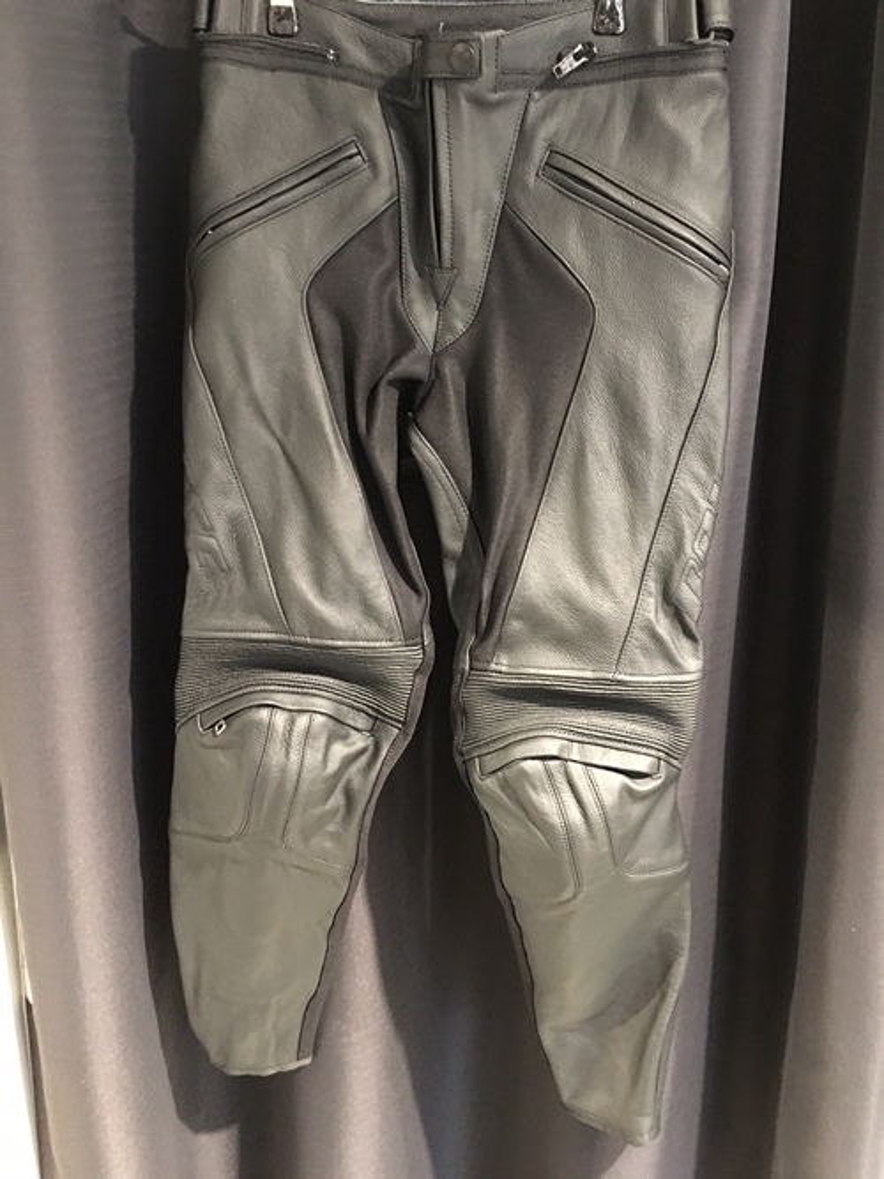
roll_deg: -1.1
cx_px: 442
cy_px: 590
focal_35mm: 29
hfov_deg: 48.2
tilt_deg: -16.1
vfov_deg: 61.7
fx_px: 988
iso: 125
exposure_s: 1/4
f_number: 2.2
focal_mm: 4.15
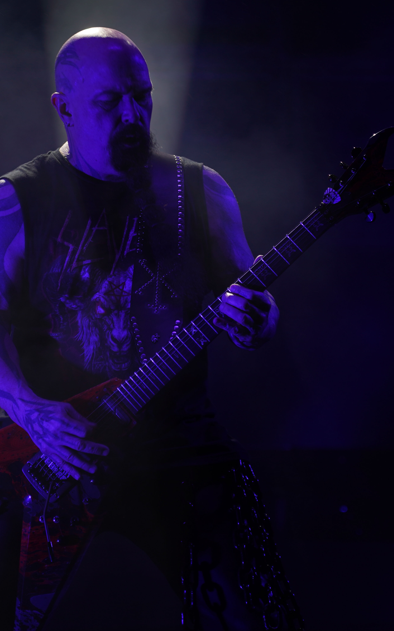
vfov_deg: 13.0
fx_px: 2766
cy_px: 315
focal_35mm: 161
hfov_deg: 8.1
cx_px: 150
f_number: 4
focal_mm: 105
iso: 100
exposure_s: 1/125
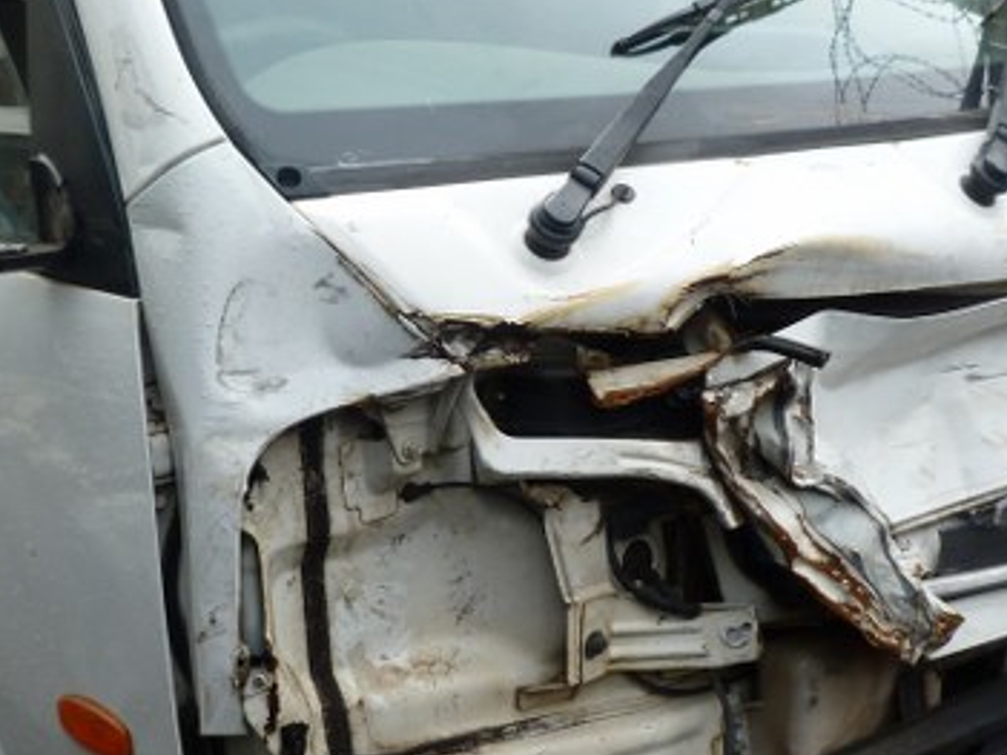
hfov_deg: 33.8
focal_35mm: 57
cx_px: 476
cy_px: 362
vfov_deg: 25.6
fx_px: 1658
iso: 80
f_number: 4
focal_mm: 4.5
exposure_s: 1/200
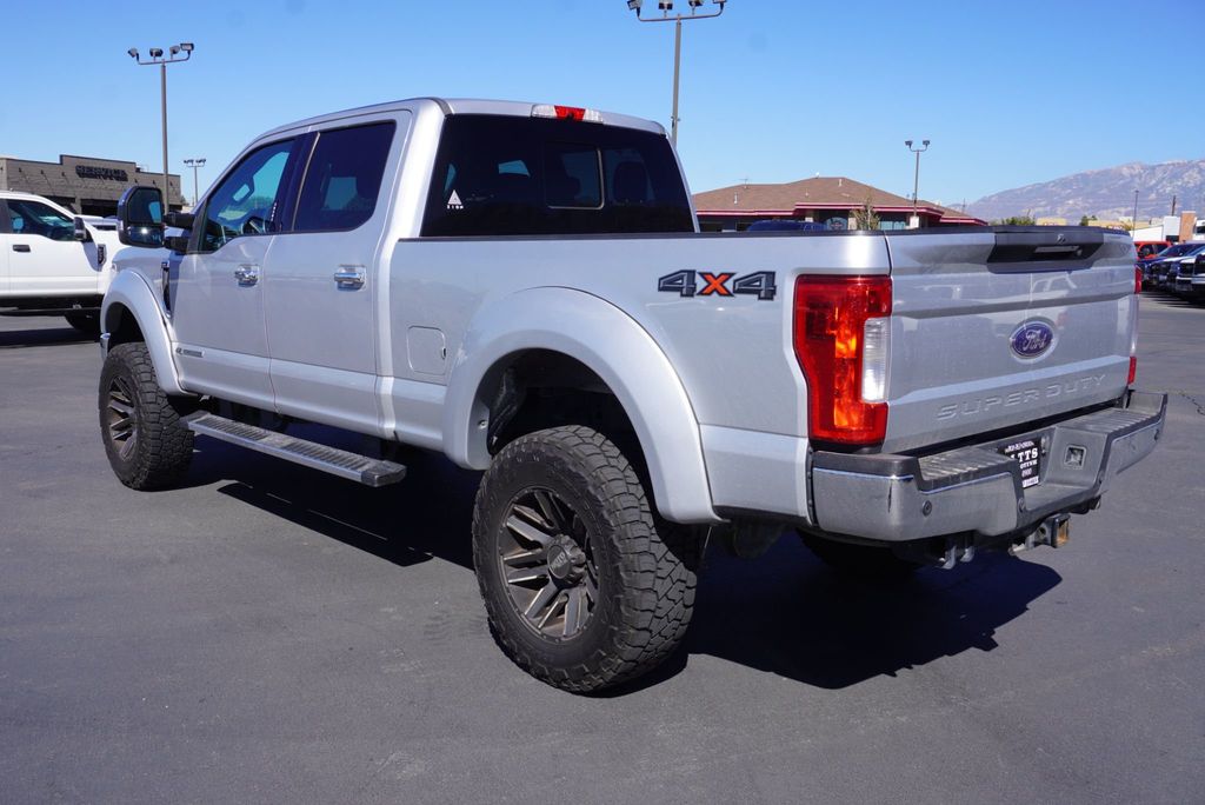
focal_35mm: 32
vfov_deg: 41.8
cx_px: 602
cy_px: 402
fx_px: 1055
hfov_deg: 59.5
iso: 100
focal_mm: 21
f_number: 10
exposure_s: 1/160
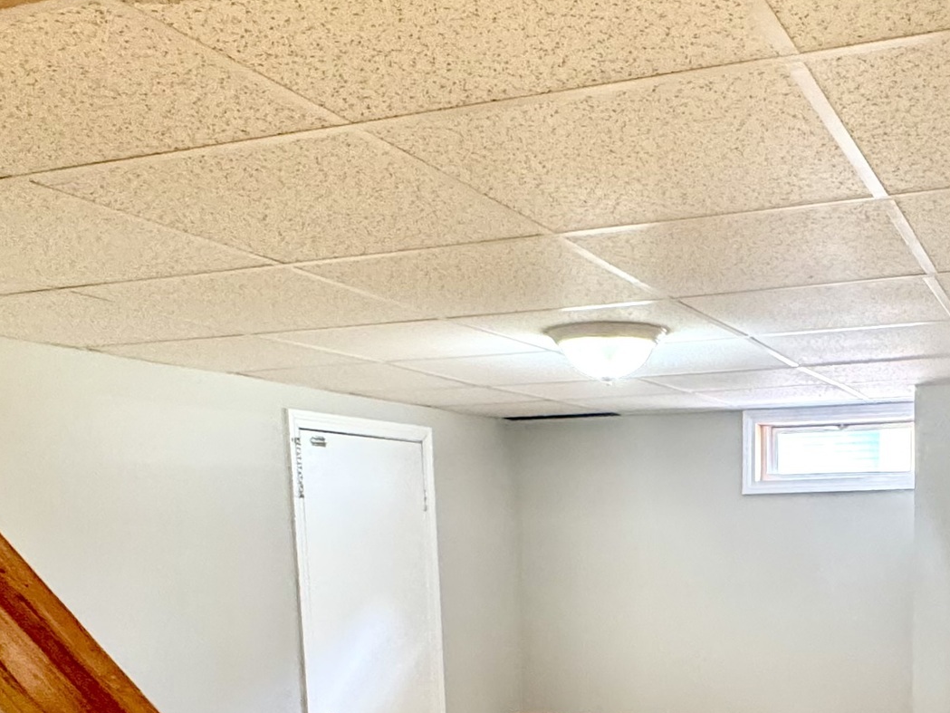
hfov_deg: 44.4
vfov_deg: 32.5
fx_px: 1125
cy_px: 702
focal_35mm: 41
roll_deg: -0.1
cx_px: 703
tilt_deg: -9.6
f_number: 2.2
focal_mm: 2.22
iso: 400
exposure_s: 1/60
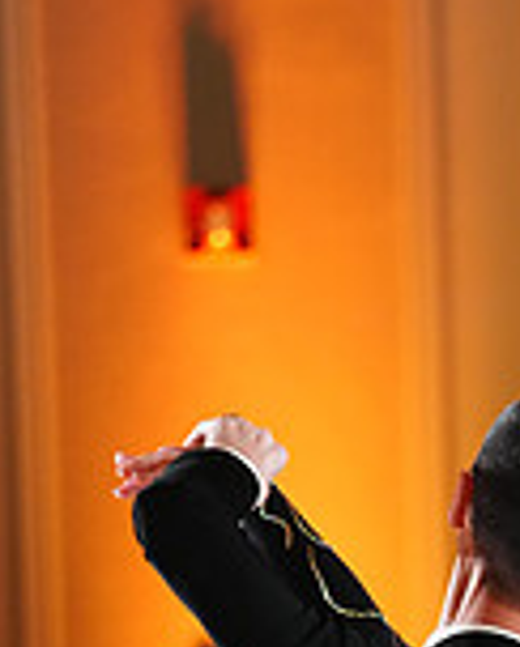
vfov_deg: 3.8
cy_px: 1090
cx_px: 573
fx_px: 9734
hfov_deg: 3.1
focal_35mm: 507
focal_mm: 142
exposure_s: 1/320
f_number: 2.8
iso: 3200
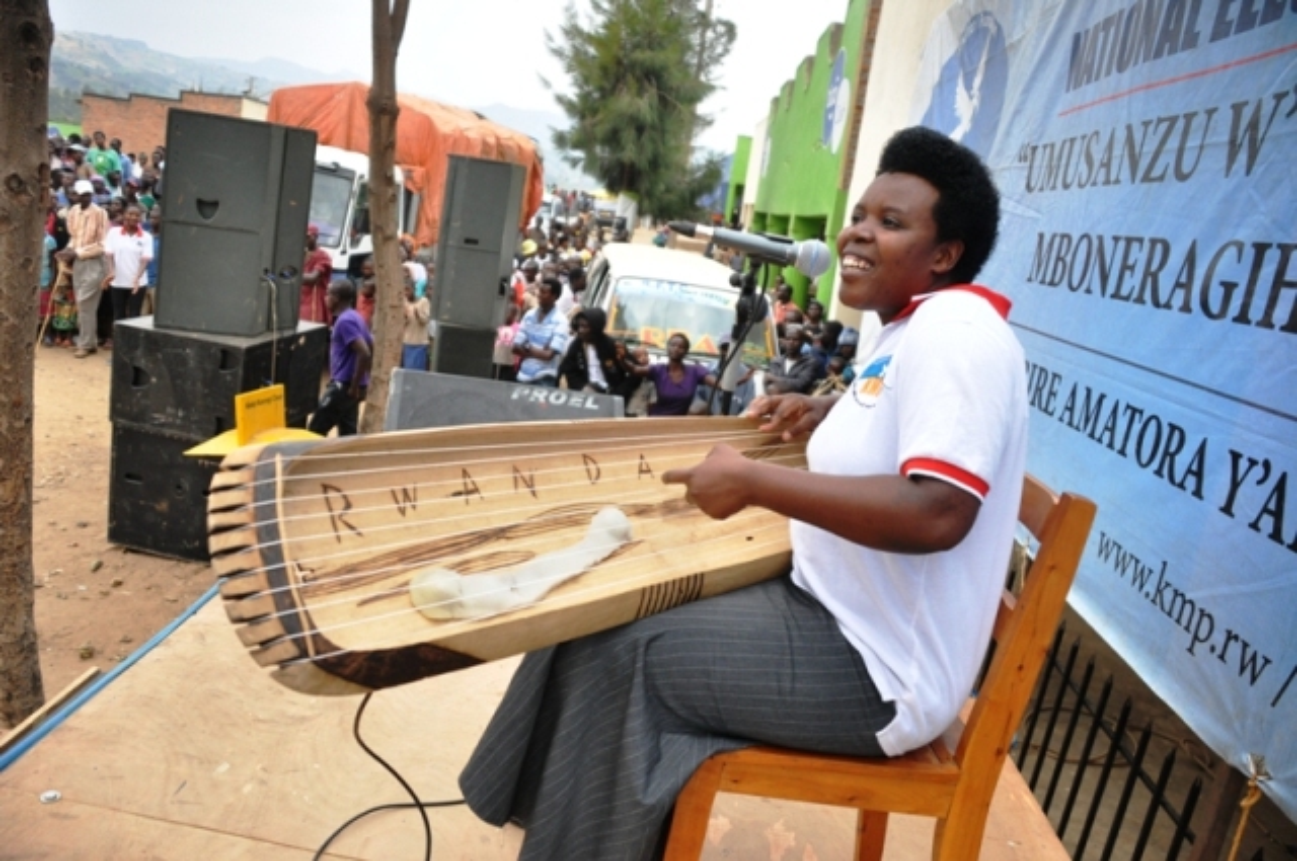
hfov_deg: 67.4
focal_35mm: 27
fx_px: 972
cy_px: 430
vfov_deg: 47.8
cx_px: 648
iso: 800
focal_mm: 18
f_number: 16
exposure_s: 1/1000
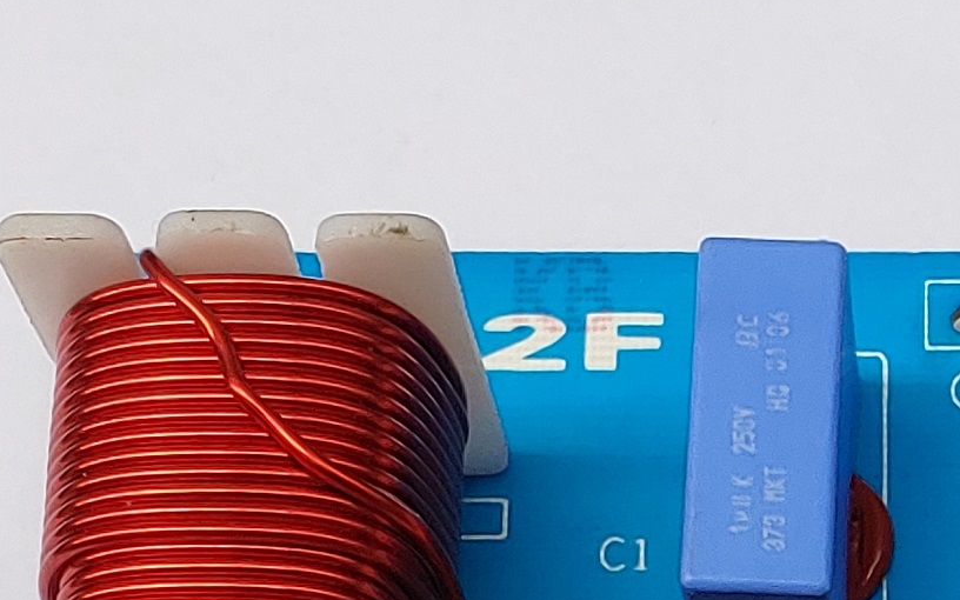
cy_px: 872
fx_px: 3349
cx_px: 1102
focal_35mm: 128
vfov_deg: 10.0
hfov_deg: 15.8
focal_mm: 4.23
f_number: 1.5
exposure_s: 1/188
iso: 50
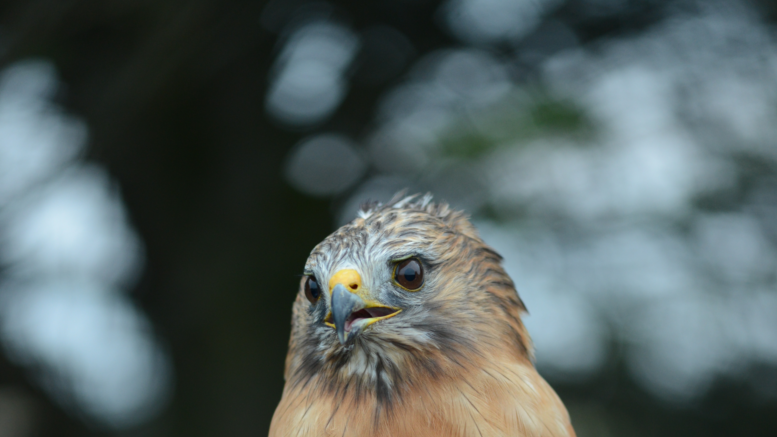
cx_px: 388
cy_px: 573
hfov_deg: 13.0
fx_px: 3400
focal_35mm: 165
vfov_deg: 7.3
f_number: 3
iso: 800
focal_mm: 105
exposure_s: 1/125
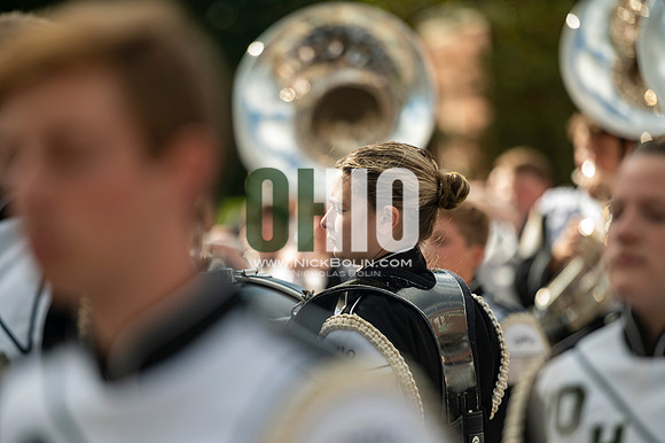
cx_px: 332
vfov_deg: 6.9
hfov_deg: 10.3
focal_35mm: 200
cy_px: 222
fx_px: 3692
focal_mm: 200
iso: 1000
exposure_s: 1/8000
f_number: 2.8
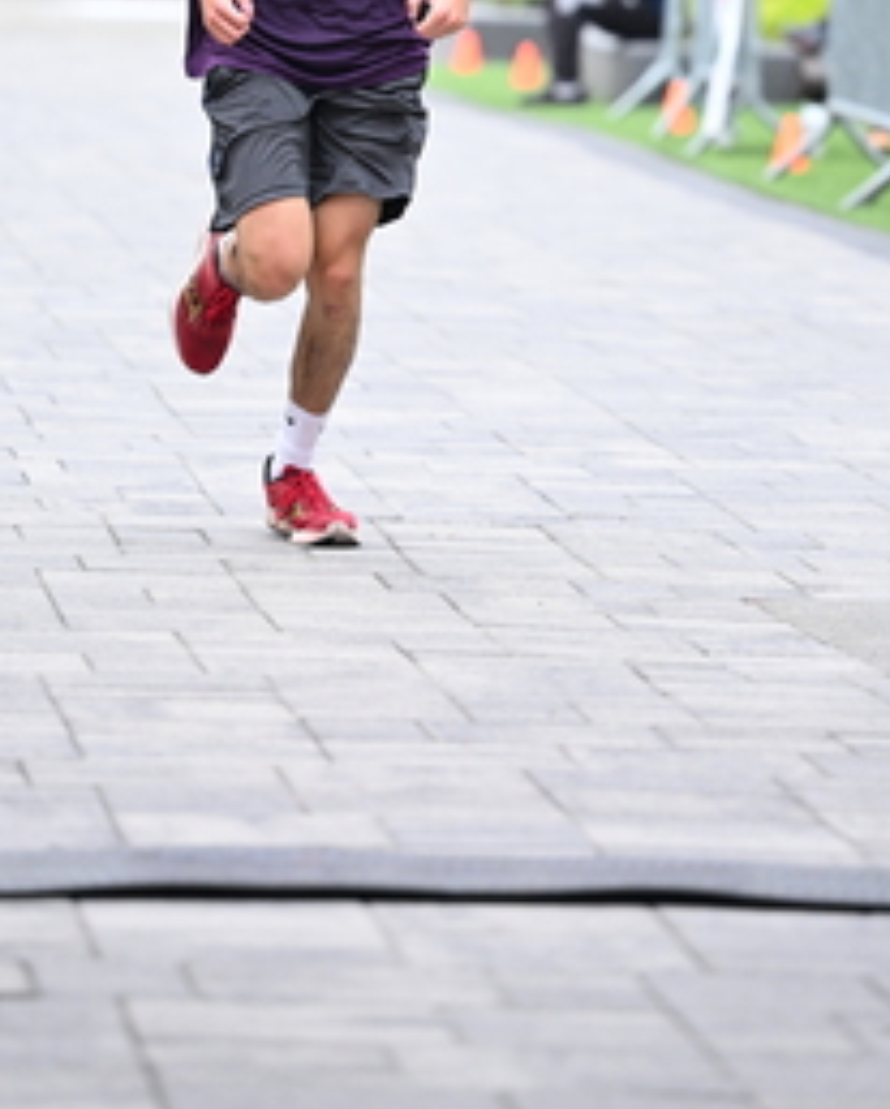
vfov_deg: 6.4
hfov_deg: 5.2
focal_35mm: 300
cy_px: 43
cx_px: 368
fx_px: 9860
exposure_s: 1/1600
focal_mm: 150
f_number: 2.8
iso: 1250
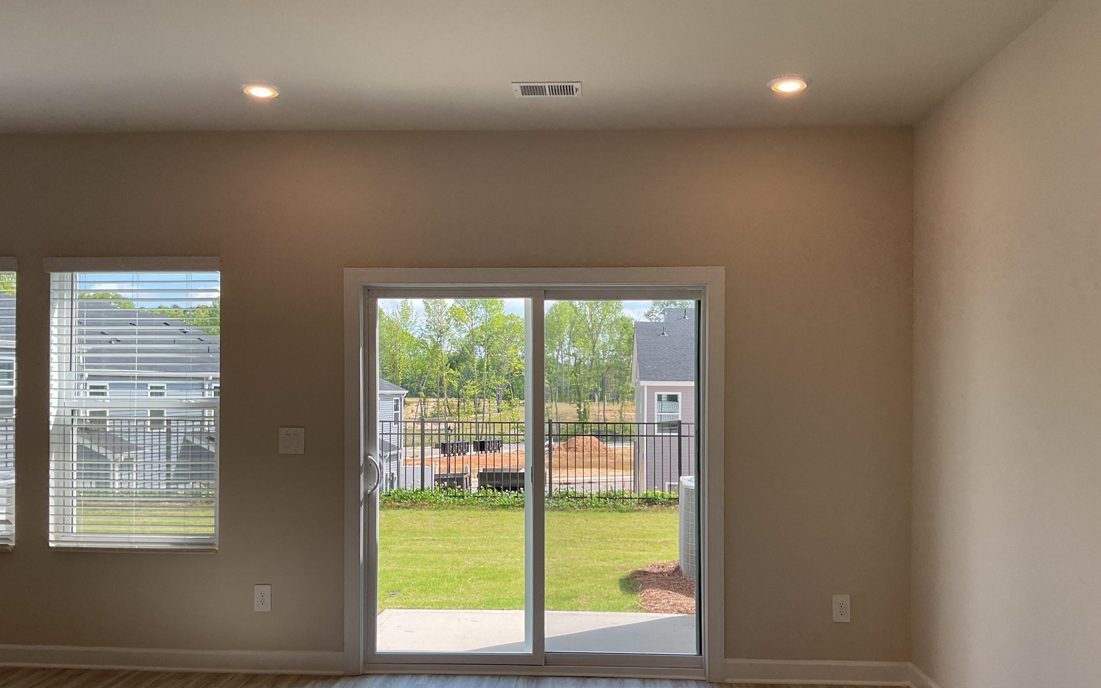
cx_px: 552
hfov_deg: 61.2
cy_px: 390
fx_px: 930
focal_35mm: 31
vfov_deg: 40.5
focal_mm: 3
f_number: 1.8
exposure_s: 1/260
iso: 16
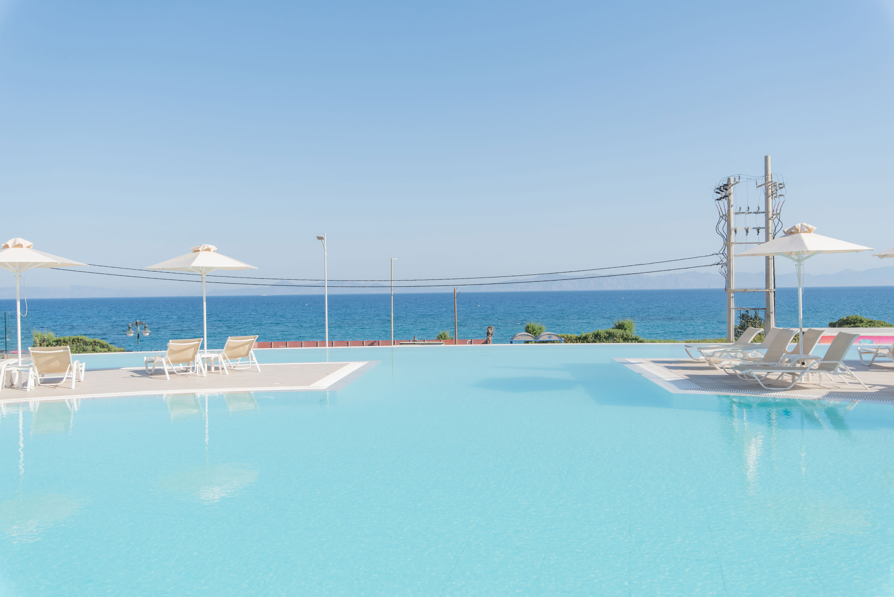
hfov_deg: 61.9
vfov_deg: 43.6
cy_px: 298
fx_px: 745
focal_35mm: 30
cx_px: 447
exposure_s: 1/500
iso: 140
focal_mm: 30
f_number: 8
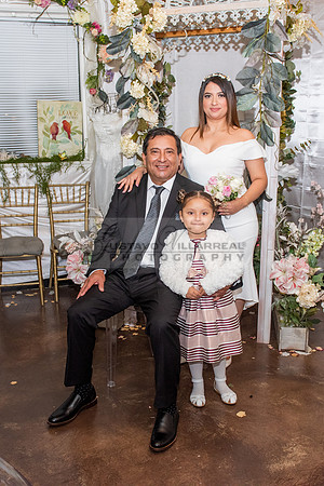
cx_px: 161
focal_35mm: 36
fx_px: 486
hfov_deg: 36.9
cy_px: 243
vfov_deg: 53.2
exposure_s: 1/125
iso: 1600
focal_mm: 24
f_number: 4.5
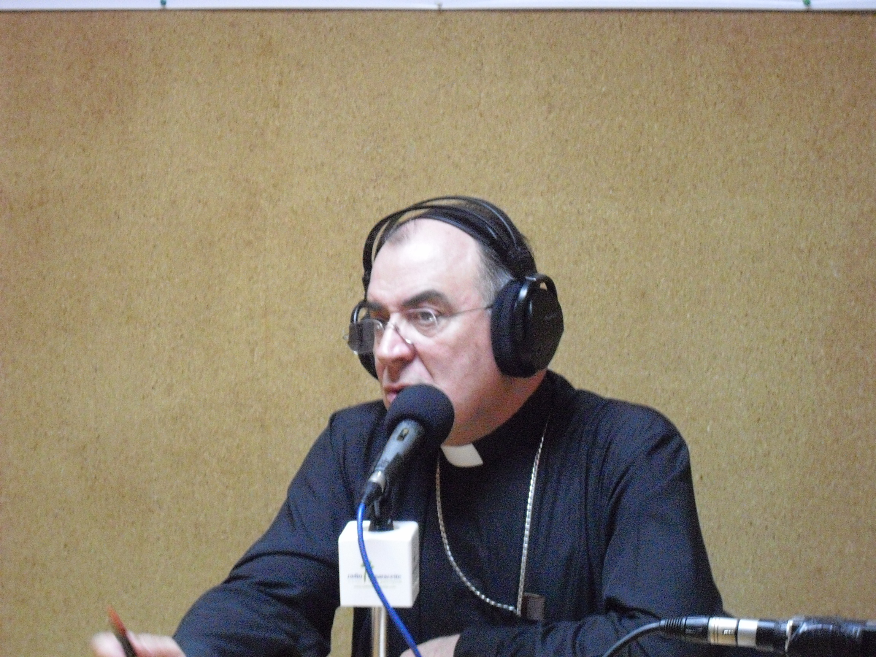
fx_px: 2860
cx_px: 438
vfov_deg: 13.1
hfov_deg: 17.4
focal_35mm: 113
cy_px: 328
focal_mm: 18.6
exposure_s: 1/20
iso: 800
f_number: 5.2
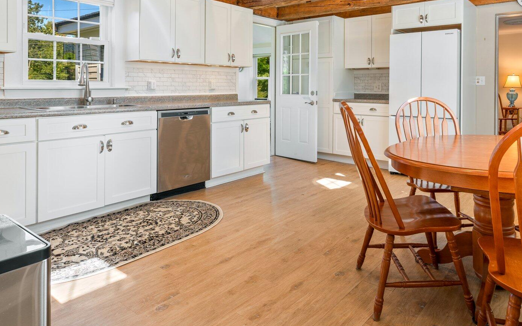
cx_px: 307
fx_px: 341
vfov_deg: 49.3
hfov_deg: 74.2
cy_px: 86
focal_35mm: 24
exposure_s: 1/1.67
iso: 50
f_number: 9
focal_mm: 16
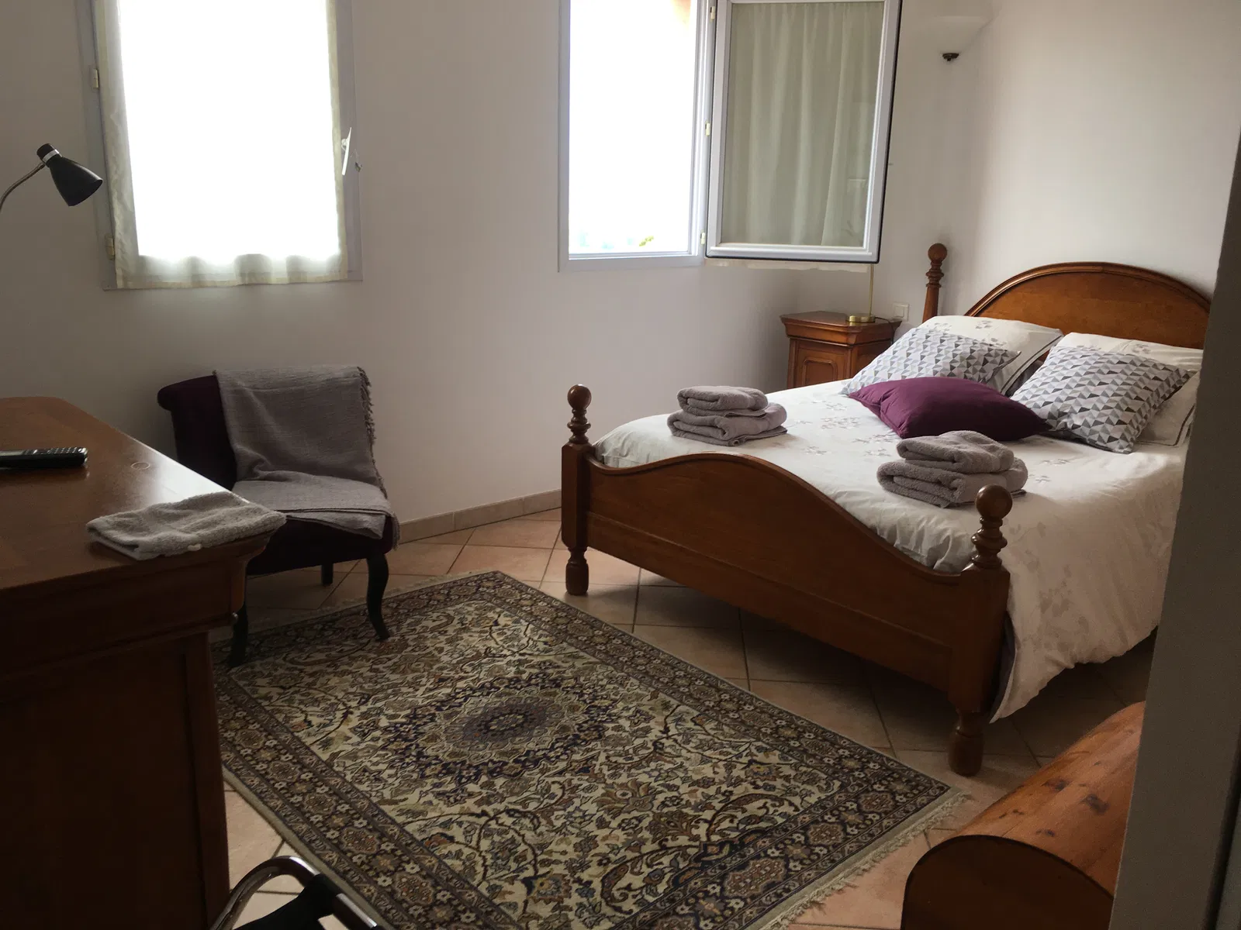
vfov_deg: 48.2
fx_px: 1040
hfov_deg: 61.7
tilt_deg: -14.7
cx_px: 620
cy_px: 465
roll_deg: -3.0
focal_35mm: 29
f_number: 2.2
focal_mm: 4.15
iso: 32
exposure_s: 1/100
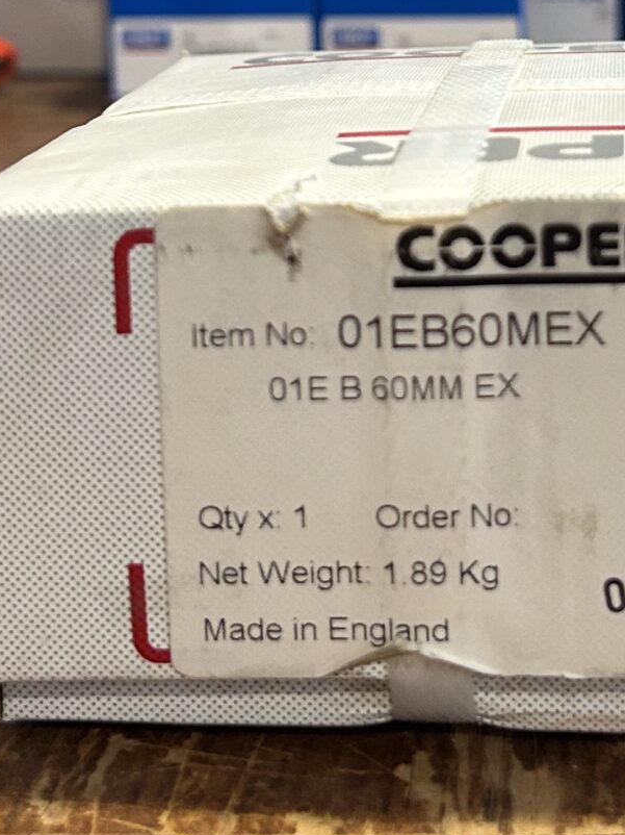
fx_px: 1999
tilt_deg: -8.8
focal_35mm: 83
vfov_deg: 22.8
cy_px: 48
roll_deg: +1.5
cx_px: 492
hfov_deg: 17.6
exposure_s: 1/50
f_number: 1.5
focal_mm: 5.7
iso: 125
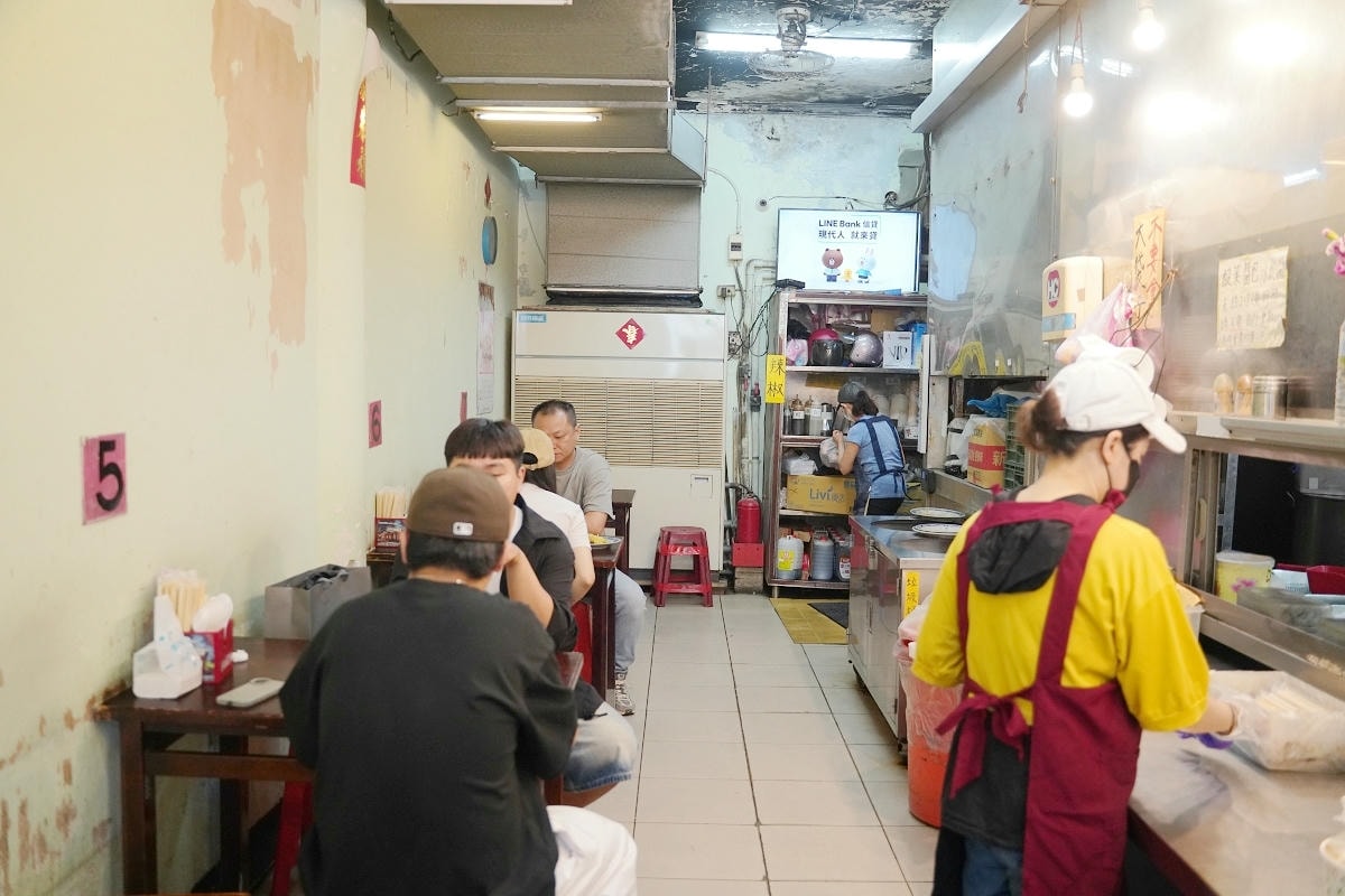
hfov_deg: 63.7
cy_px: 448
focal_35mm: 29
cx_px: 672
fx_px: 1083
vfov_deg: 45.0
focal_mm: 29
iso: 2500
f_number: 2.8
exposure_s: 1/160
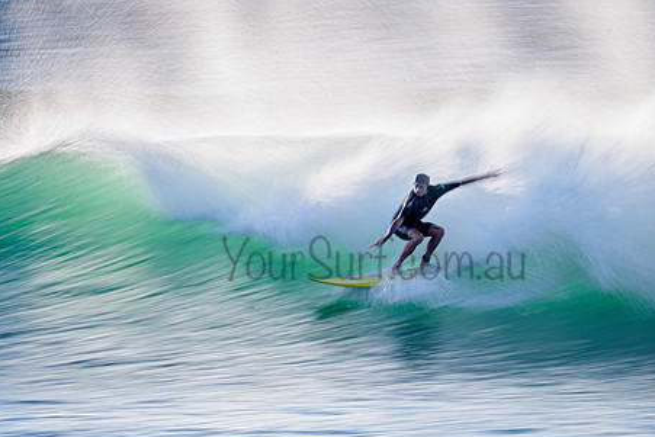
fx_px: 15306
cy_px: 162
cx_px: 500
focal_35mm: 841
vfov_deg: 1.6
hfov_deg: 2.5
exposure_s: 1/10
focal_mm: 500
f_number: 13
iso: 31
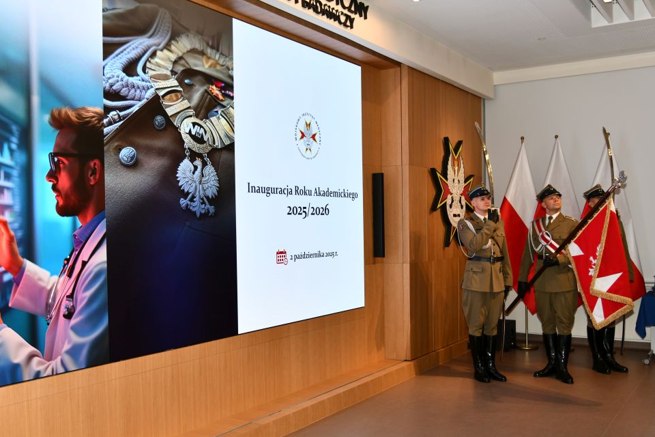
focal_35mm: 36
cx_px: 313
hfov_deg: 53.1
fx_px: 655
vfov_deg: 36.8
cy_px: 240
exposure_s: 1/60
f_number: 4.5
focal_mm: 32
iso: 250
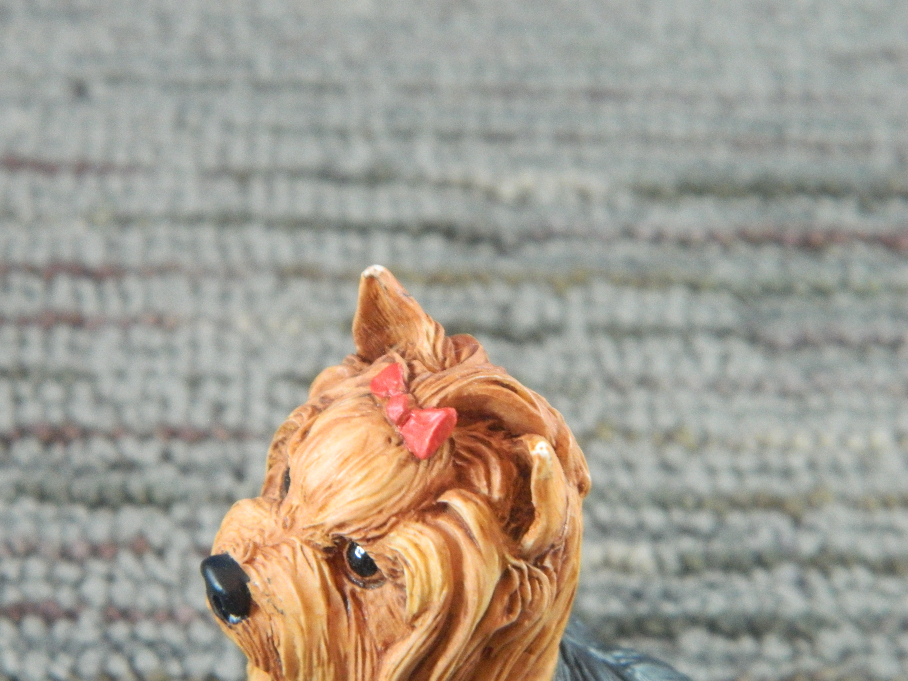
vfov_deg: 13.5
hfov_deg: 17.9
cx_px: 434
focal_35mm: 110
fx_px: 2885
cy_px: 355
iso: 400
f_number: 4.5
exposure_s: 1/13
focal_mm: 18.6
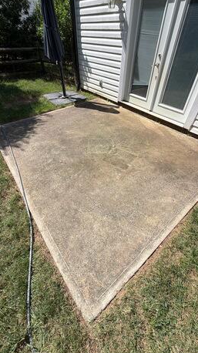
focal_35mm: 16
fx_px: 150
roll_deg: -3.8
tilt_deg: -43.2
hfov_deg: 67.0
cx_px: 100
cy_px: 176
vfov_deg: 99.4
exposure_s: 1/779
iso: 20
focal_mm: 2.22
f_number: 2.2
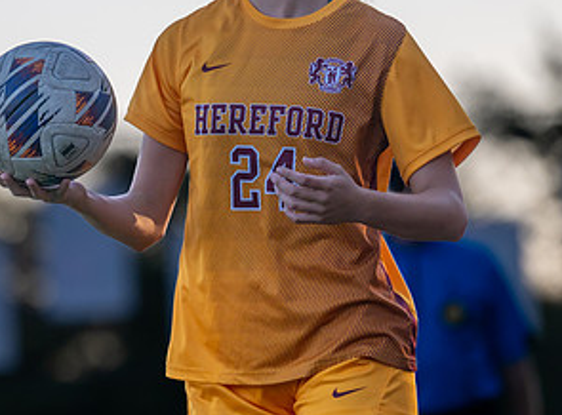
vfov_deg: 2.8
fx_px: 8495
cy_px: 137
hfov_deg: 3.8
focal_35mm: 526
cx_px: 209
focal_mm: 200
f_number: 2.8
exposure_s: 1/3200
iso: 400
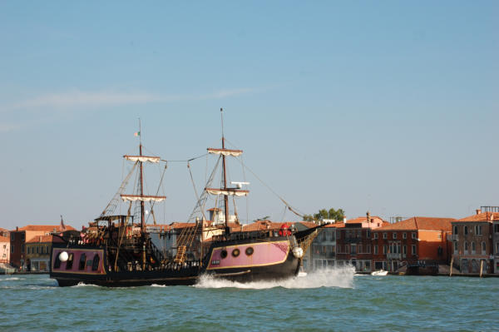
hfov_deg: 18.2
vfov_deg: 12.2
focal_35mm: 112
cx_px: 250
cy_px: 166
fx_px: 1558
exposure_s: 1/160
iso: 200
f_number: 16
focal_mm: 75
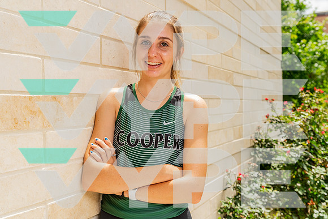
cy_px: 110
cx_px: 164
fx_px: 410
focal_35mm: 45
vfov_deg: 29.9
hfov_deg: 43.6
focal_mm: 45
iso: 100
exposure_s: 1/200
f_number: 5.6
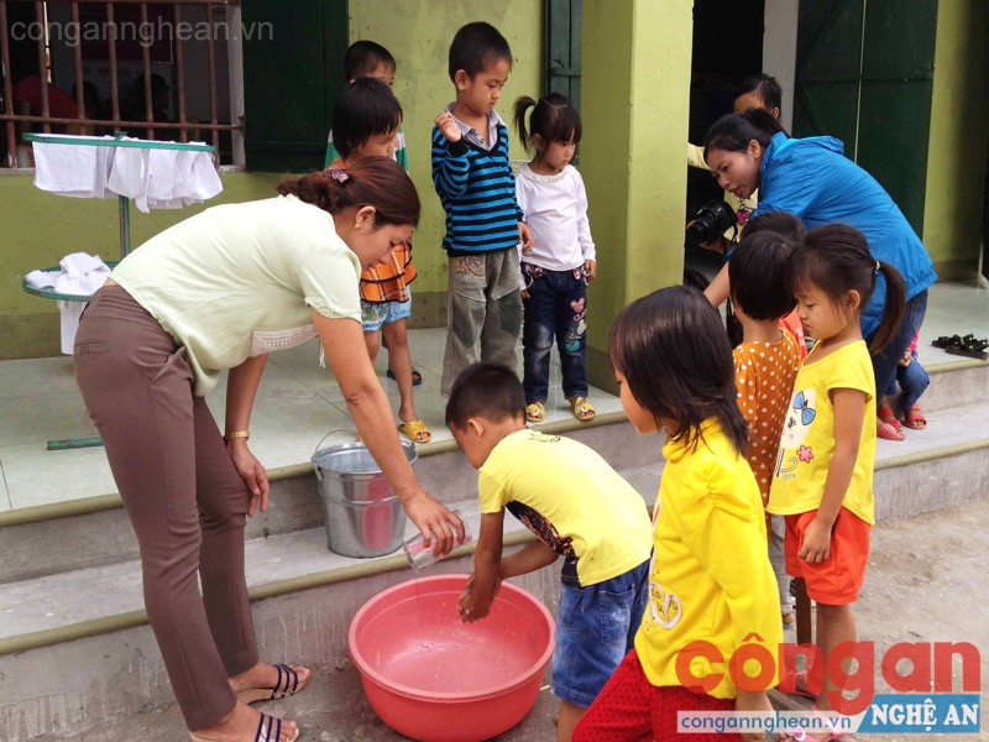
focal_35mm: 35
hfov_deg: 52.6
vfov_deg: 40.7
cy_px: 371
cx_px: 494
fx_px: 1000
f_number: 2.4
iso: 50
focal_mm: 4.28
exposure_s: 1/321
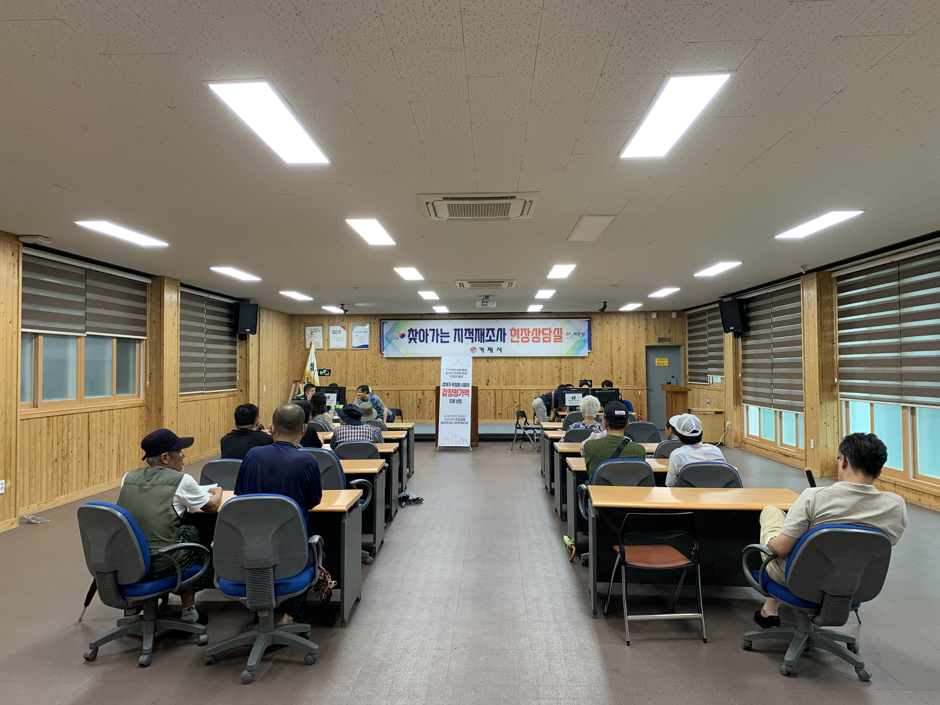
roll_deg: +0.3
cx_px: 470
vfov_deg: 53.1
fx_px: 706
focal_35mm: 26
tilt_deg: +0.0
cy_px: 352
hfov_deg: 67.3
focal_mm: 4.25
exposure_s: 1/60
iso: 64
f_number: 1.8
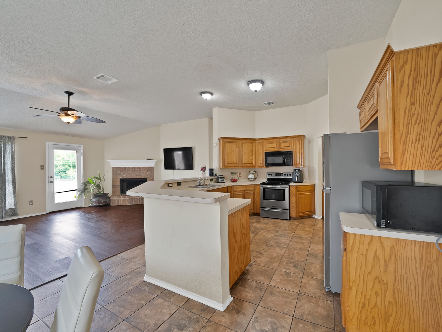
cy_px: 166
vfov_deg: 89.9
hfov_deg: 105.8
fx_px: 166
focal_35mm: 13
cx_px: 244
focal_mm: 12
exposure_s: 1/2
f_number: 9
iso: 640
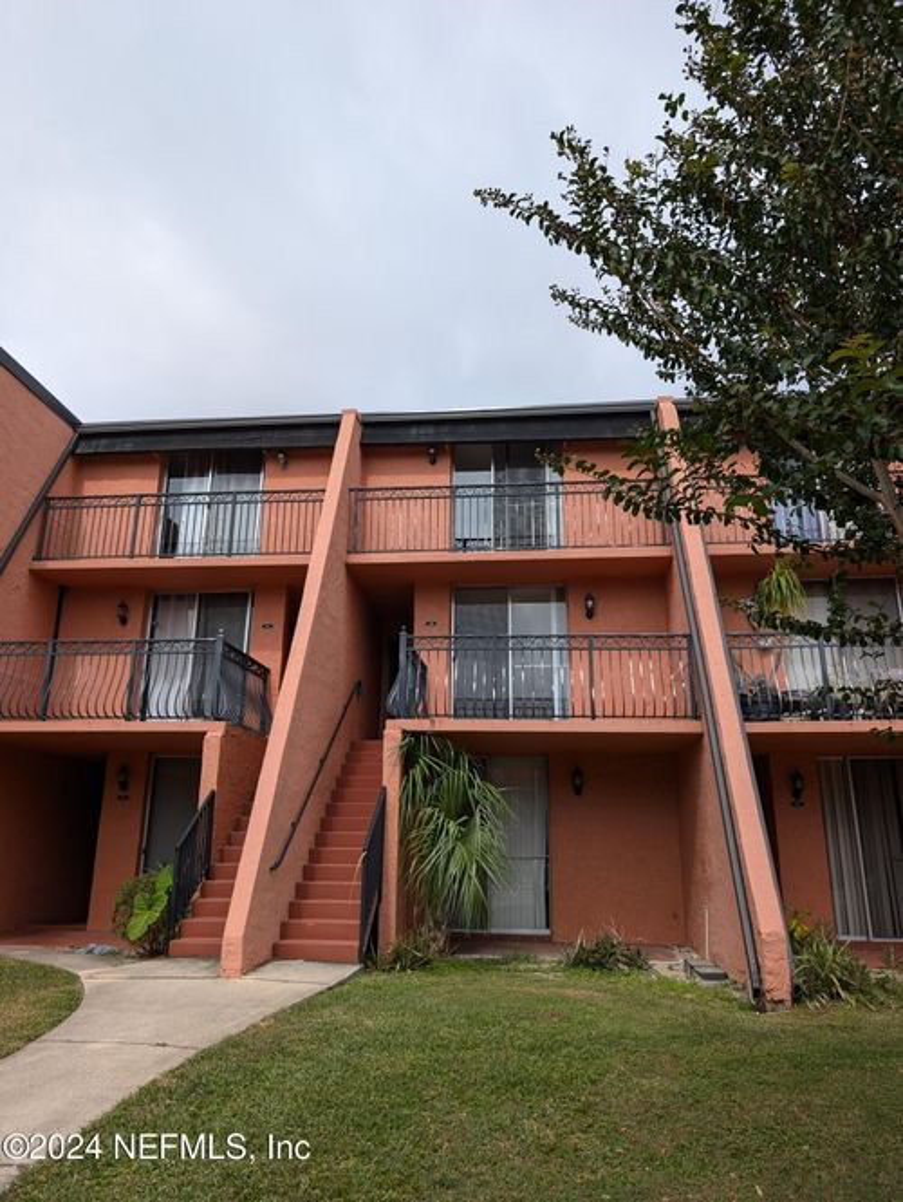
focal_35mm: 24
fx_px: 833
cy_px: 601
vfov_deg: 71.5
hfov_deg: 56.9
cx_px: 452
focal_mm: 6.9
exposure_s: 1/1167
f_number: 1.68
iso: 21
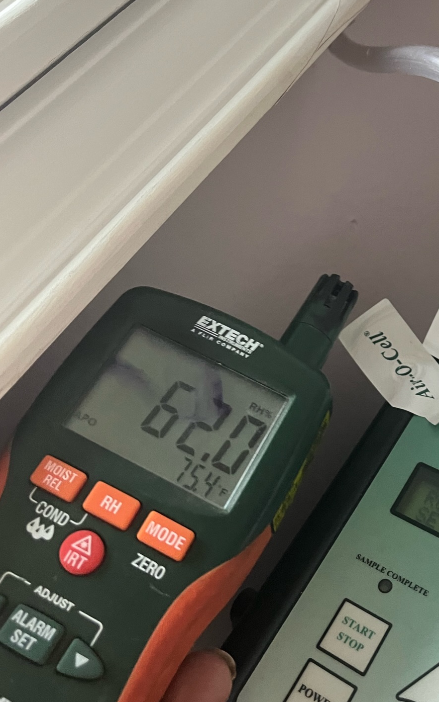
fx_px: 766
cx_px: 365
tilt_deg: -23.6
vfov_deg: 49.2
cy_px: 307
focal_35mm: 40
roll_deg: +38.6
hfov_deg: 31.0
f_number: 1.6
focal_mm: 5.1
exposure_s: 1/60
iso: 320
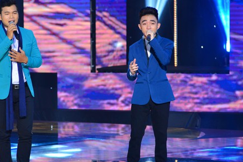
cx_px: 84
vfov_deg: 5.4
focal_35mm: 253
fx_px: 1708
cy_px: 80
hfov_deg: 8.1
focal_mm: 185
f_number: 4.5
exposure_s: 1/200
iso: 800
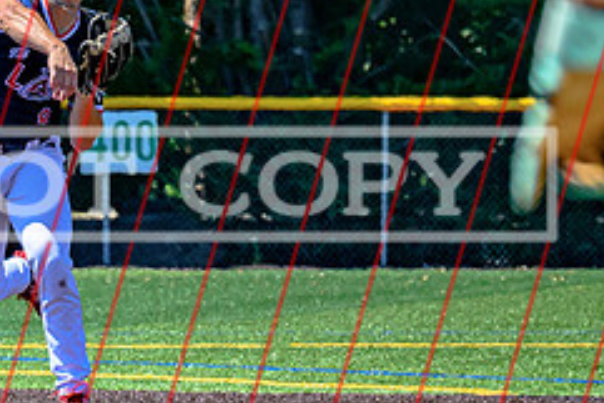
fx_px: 11432
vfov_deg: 2.0
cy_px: 572
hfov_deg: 3.0
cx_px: -232
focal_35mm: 681
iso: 800
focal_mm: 145
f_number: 5
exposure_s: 1/3200
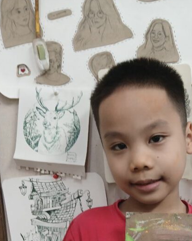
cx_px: 154
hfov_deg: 30.1
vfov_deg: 35.3
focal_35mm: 49
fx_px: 348
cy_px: 228
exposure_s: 1/50
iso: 160
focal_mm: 3.98
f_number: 1.8
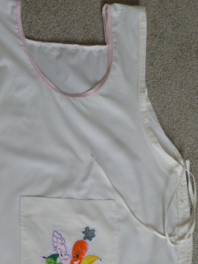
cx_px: 72
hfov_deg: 20.4
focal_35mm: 72
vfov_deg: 26.9
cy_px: 175
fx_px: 549
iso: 200
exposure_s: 1/40
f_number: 4
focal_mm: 8.6
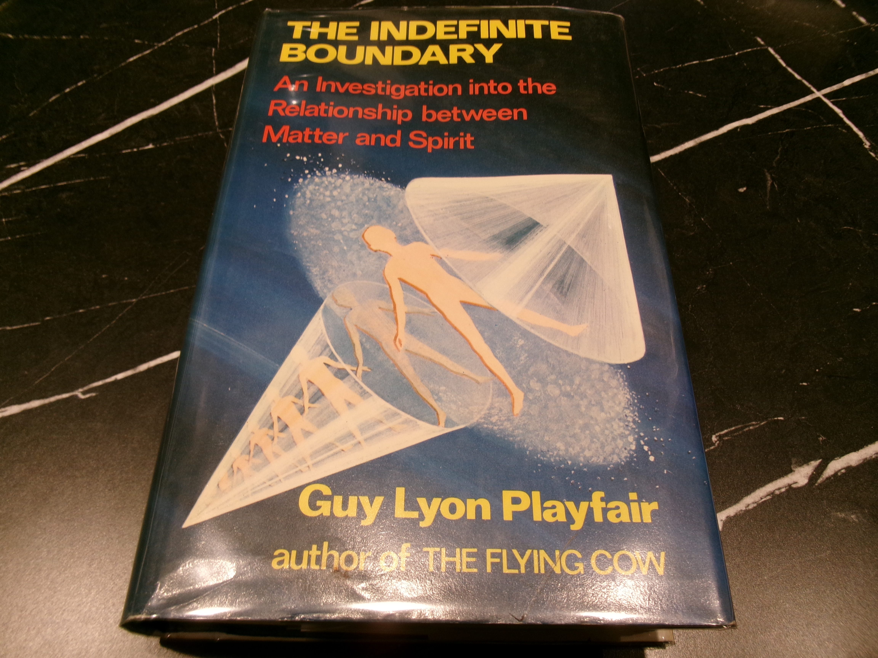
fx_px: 710
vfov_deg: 49.7
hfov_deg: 63.4
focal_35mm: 28
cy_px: 329
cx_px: 439
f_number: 3.9
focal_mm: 5.1
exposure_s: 1/34
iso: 103
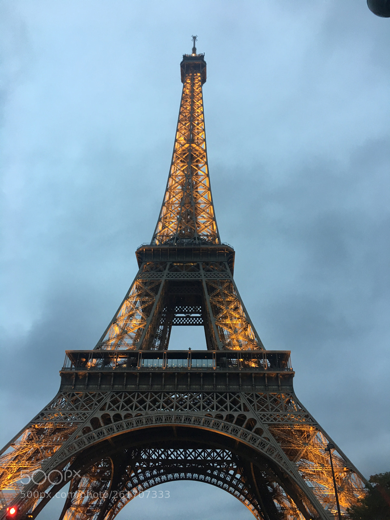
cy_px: 260
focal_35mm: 29
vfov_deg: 61.7
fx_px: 436
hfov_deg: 48.2
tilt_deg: +37.3
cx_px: 195
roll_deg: -0.2
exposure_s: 1/33
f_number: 2.2
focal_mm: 4.15
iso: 50
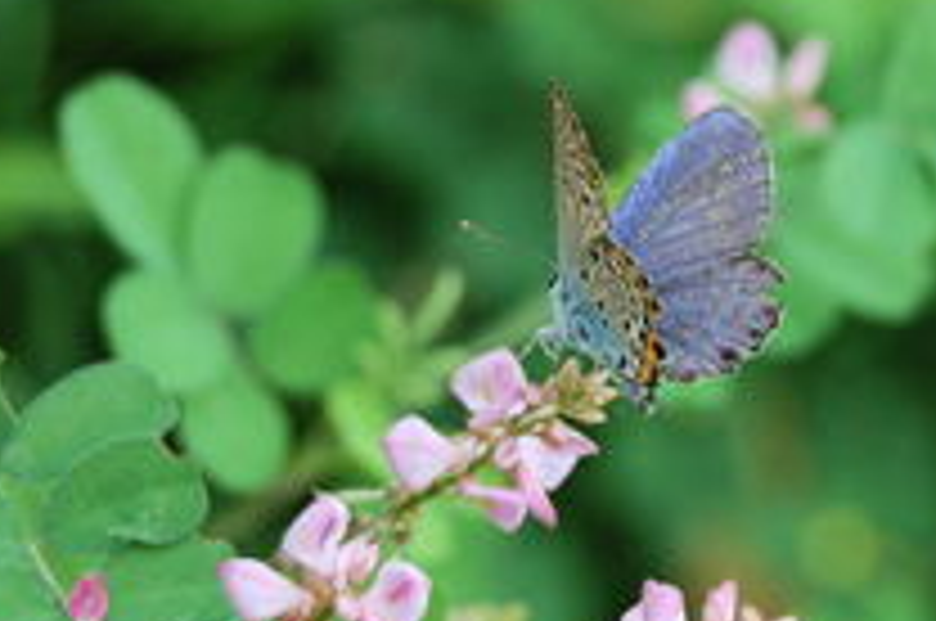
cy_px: 326
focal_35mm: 190
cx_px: 576
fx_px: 4936
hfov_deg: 10.8
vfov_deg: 7.2
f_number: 5.6
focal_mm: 55
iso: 220
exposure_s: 1/125
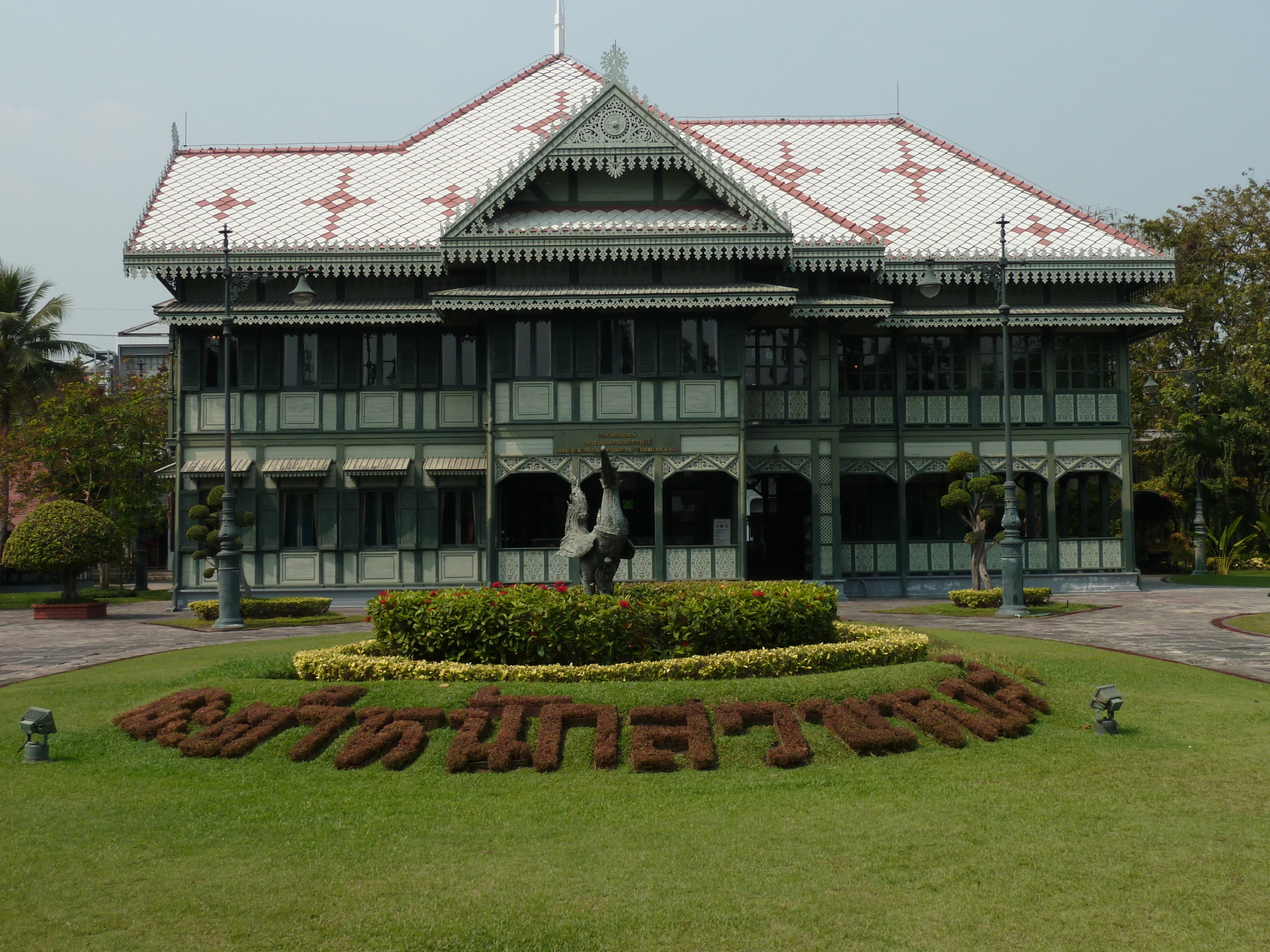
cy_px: 463
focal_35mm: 42
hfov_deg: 44.8
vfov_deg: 34.3
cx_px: 634
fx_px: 1541
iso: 80
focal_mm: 6.5
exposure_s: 1/1000
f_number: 3.6
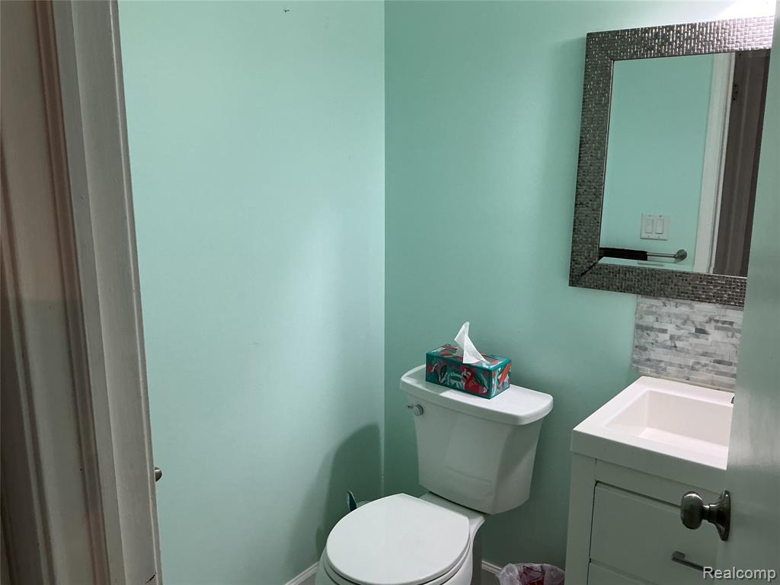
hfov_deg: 61.7
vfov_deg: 48.2
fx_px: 653
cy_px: 292
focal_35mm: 29
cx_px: 390
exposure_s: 1/60
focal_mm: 3
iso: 64
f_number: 1.8
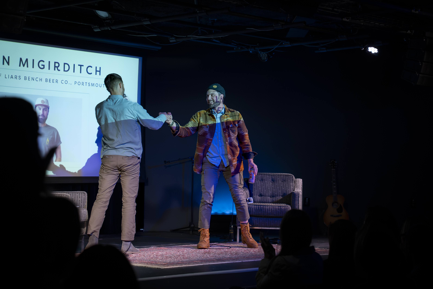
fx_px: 954
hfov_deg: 25.6
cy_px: 125
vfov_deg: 17.2
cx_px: 235
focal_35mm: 79
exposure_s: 1/250
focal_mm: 70
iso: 6400
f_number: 3.5
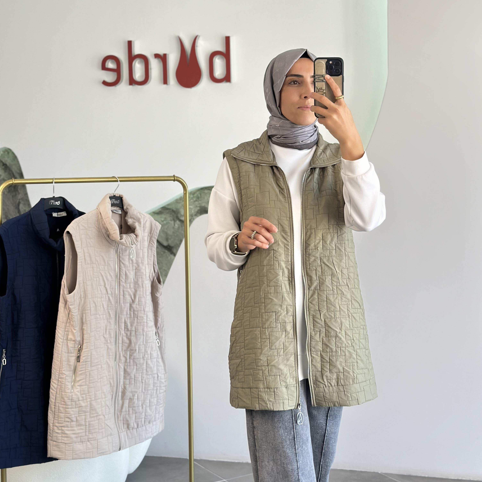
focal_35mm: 57
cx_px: 243
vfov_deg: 30.0
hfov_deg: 30.0
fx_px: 898
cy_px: 199
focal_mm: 6.86
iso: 80
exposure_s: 1/245
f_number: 1.78
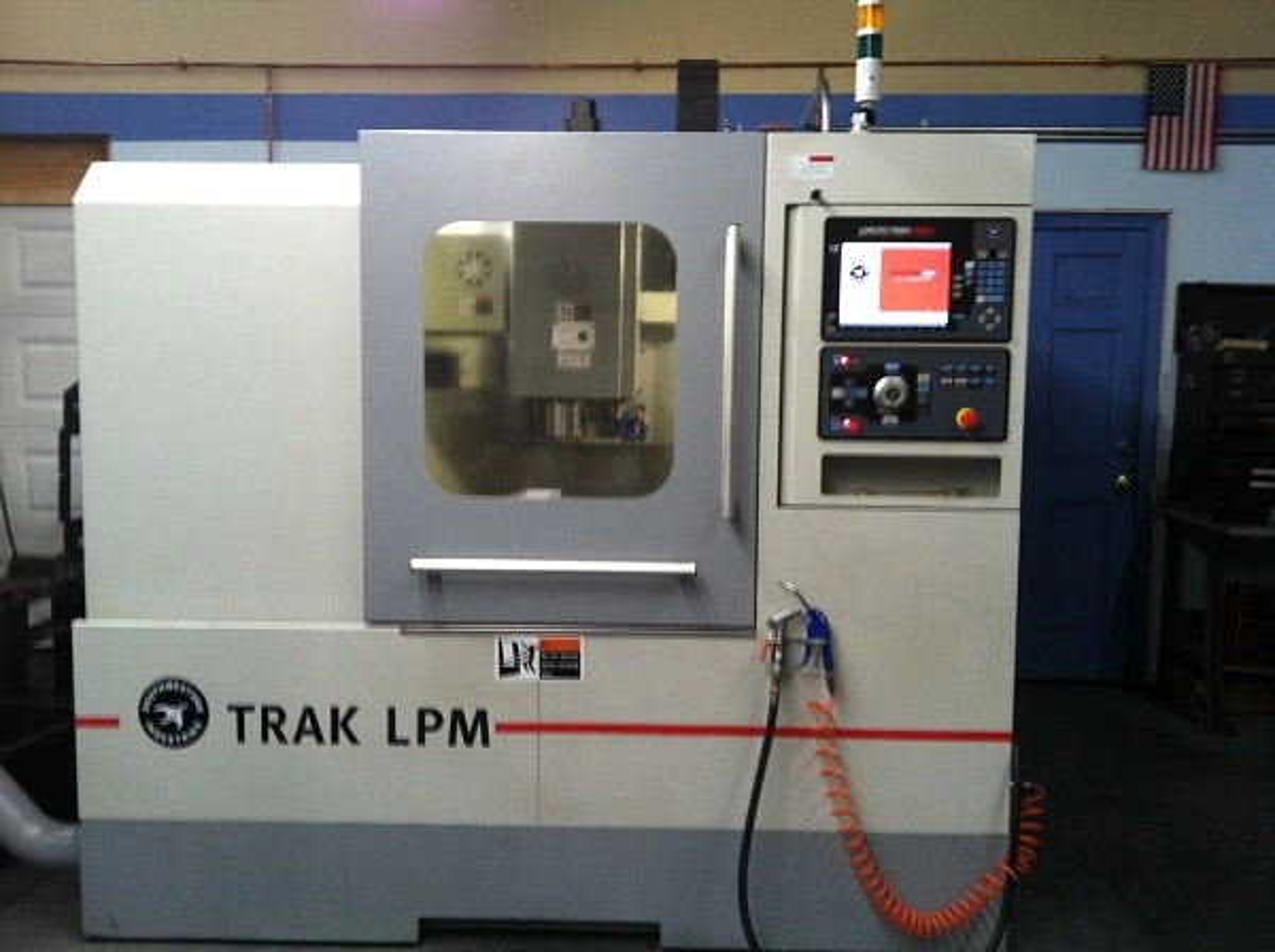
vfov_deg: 40.6
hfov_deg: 52.7
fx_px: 1287
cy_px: 476
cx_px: 638
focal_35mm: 35
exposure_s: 1/15
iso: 160
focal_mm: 3.85
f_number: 2.8
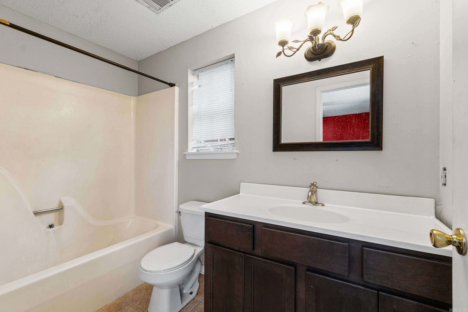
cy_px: 156
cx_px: 234
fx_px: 195
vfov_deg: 77.3
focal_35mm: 15
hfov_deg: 100.4
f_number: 9
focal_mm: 10
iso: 250
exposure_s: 1/6
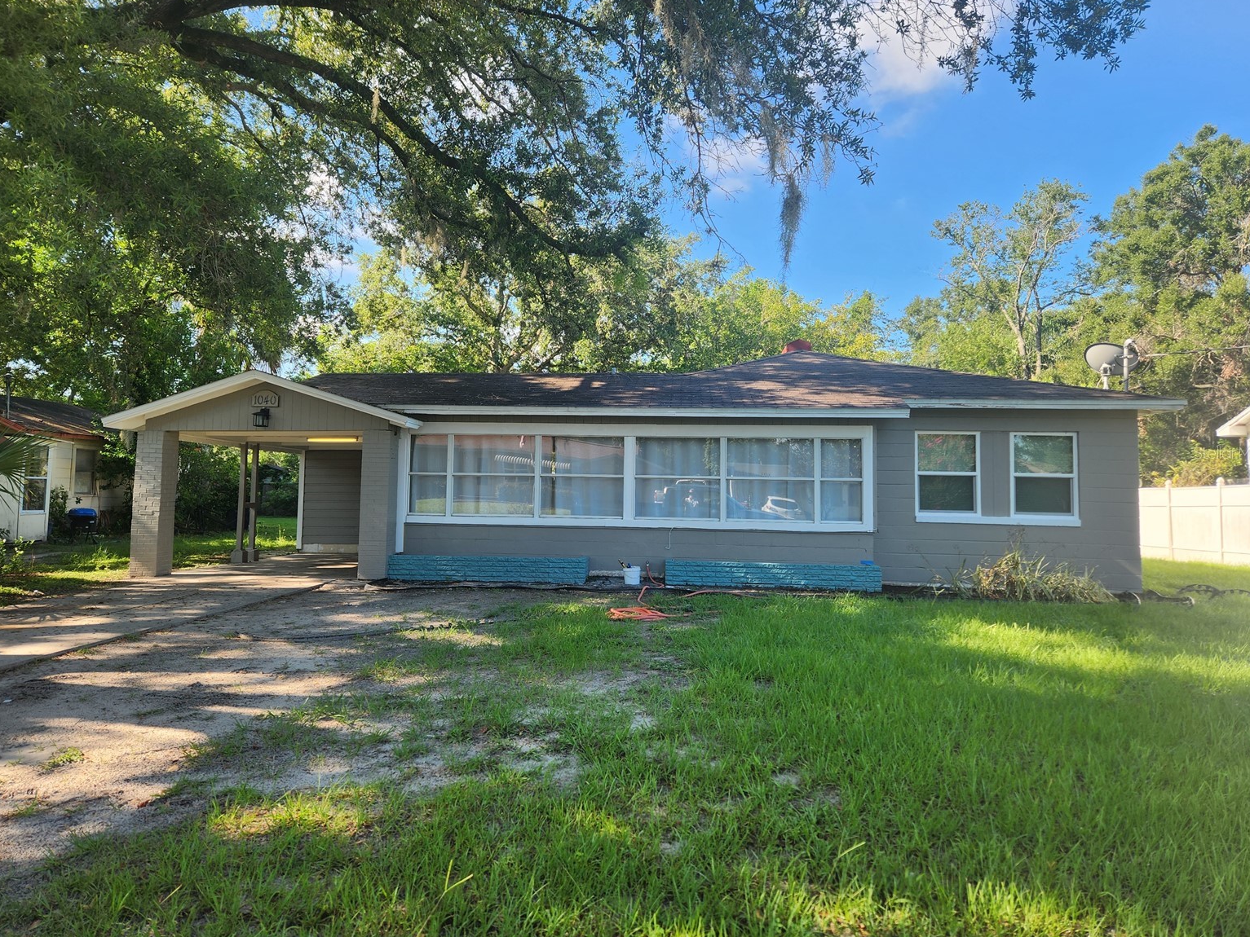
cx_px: 618
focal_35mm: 24
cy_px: 452
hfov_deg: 71.6
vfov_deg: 56.8
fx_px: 867
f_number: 1.8
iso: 20
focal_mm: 5.4
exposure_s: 1/375
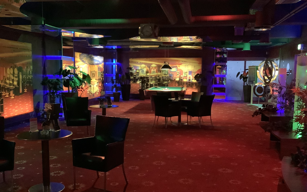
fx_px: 335
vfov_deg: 31.9
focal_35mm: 40
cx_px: 138
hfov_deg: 49.2
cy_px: 111
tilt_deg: -8.9
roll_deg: +0.0
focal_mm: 3.3
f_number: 2.4
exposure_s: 1/17
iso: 800
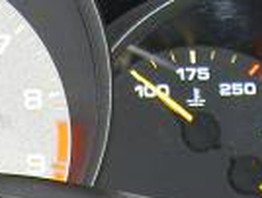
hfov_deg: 8.5
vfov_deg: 6.2
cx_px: 65
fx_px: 1759
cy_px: 463
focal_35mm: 232
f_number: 2.8
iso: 100
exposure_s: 1/60
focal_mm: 8
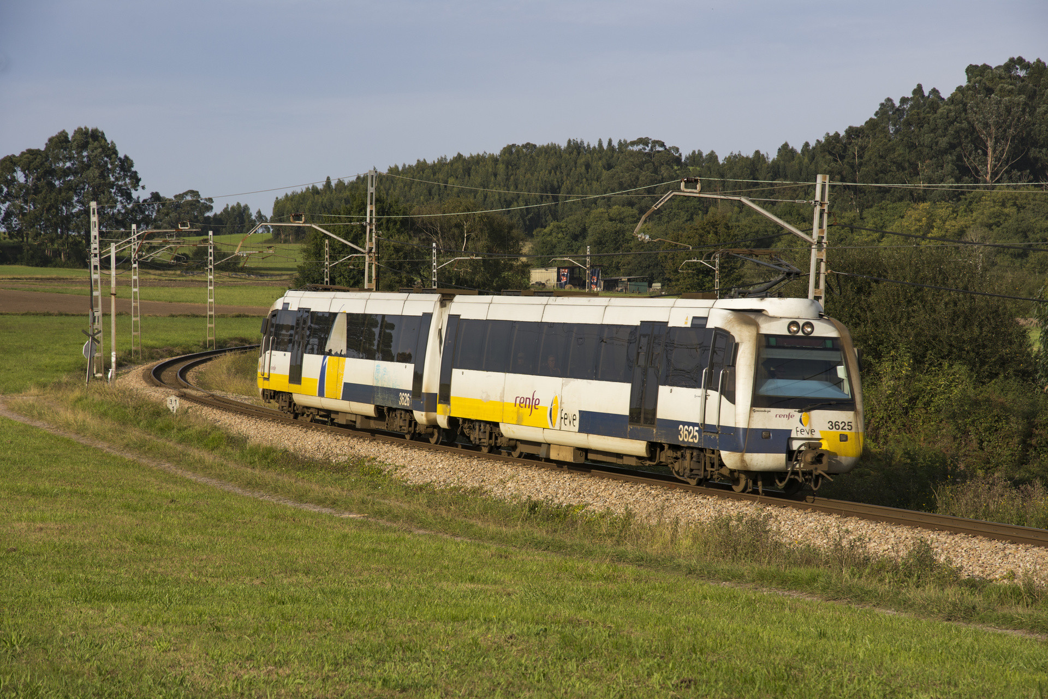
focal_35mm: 105
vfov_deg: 13.0
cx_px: 524
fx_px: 3056
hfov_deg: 19.5
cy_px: 350
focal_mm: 70
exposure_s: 1/640
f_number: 6.3
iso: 100
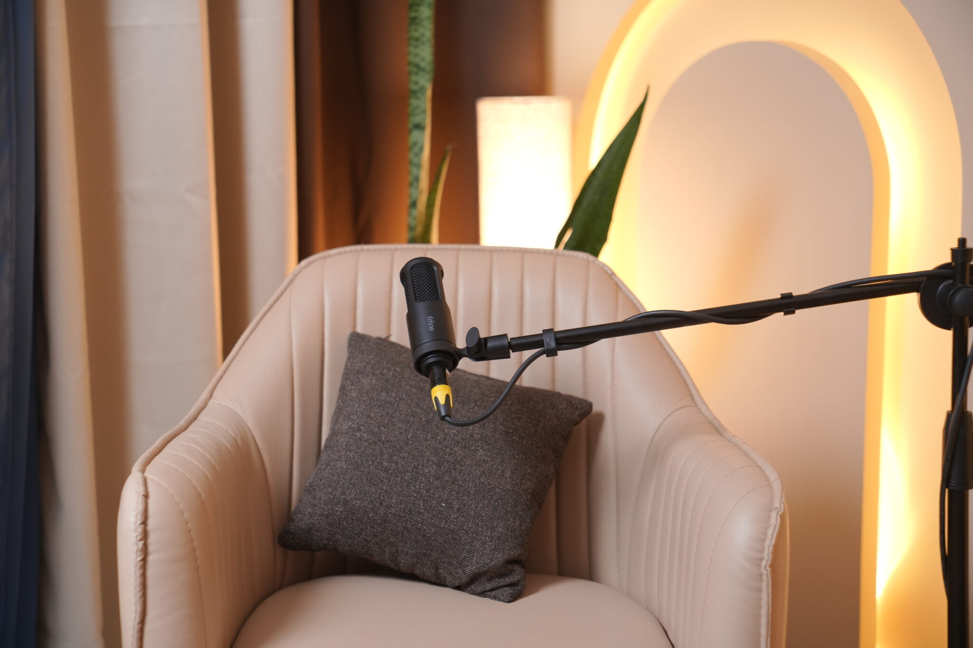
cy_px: 324
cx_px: 486
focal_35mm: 62
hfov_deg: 32.4
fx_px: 1675
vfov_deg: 21.9
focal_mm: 62
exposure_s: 1/200
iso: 1250
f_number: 3.2
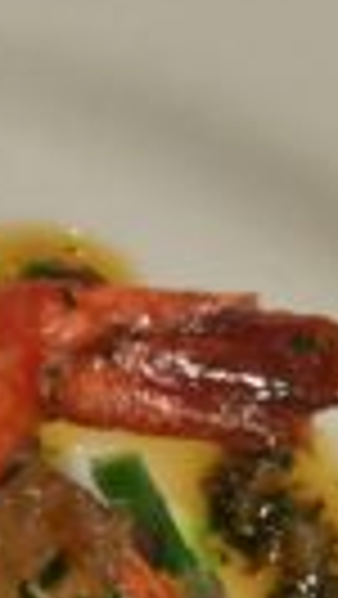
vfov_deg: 14.1
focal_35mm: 143
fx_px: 2274
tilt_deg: -74.4
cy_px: 872
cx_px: -302
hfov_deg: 8.2
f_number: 2.2
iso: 125
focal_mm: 4.15
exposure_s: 1/33
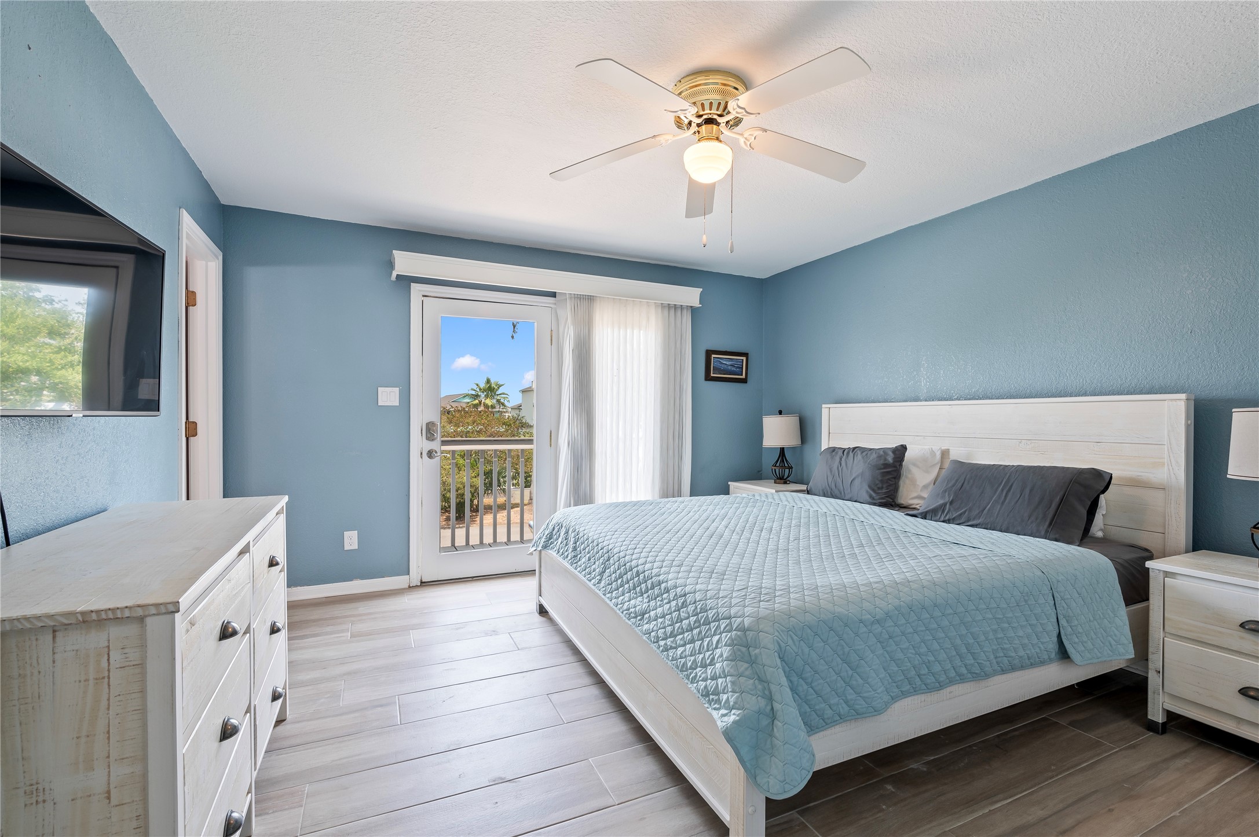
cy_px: 418
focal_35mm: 15
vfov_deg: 77.2
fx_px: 524
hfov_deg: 100.4
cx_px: 630
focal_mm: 15
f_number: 6.3
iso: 125
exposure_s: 1/8
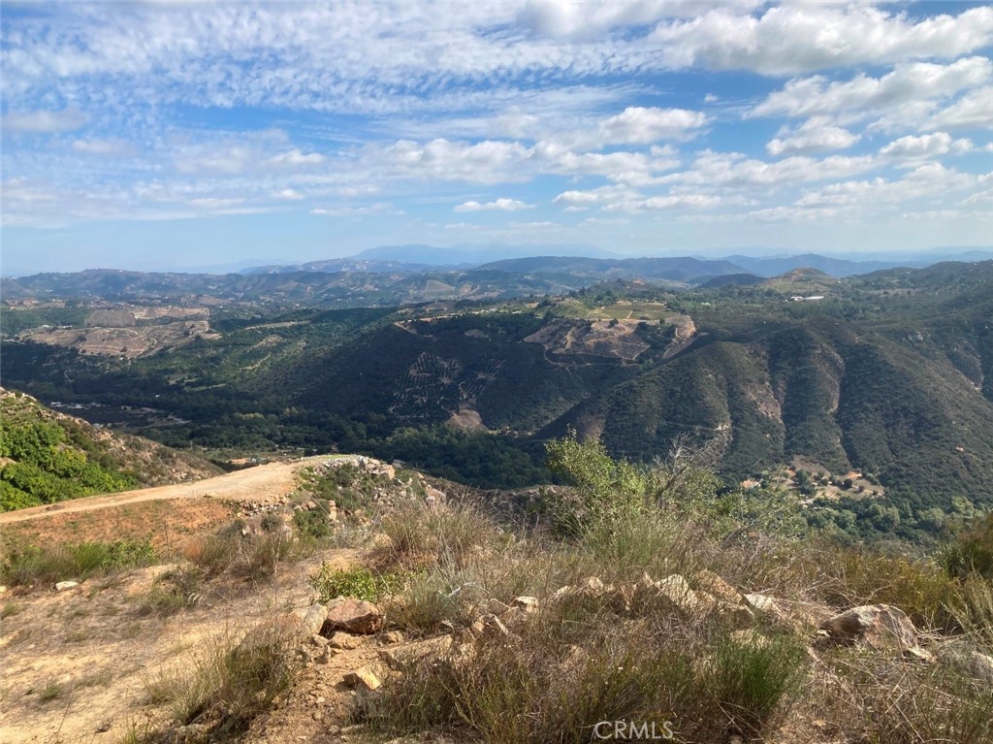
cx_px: 496
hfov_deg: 63.5
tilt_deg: -5.9
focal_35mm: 28
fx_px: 803
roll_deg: +1.6
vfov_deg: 49.7
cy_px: 372
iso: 20
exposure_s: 1/2183
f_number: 1.8
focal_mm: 3.99
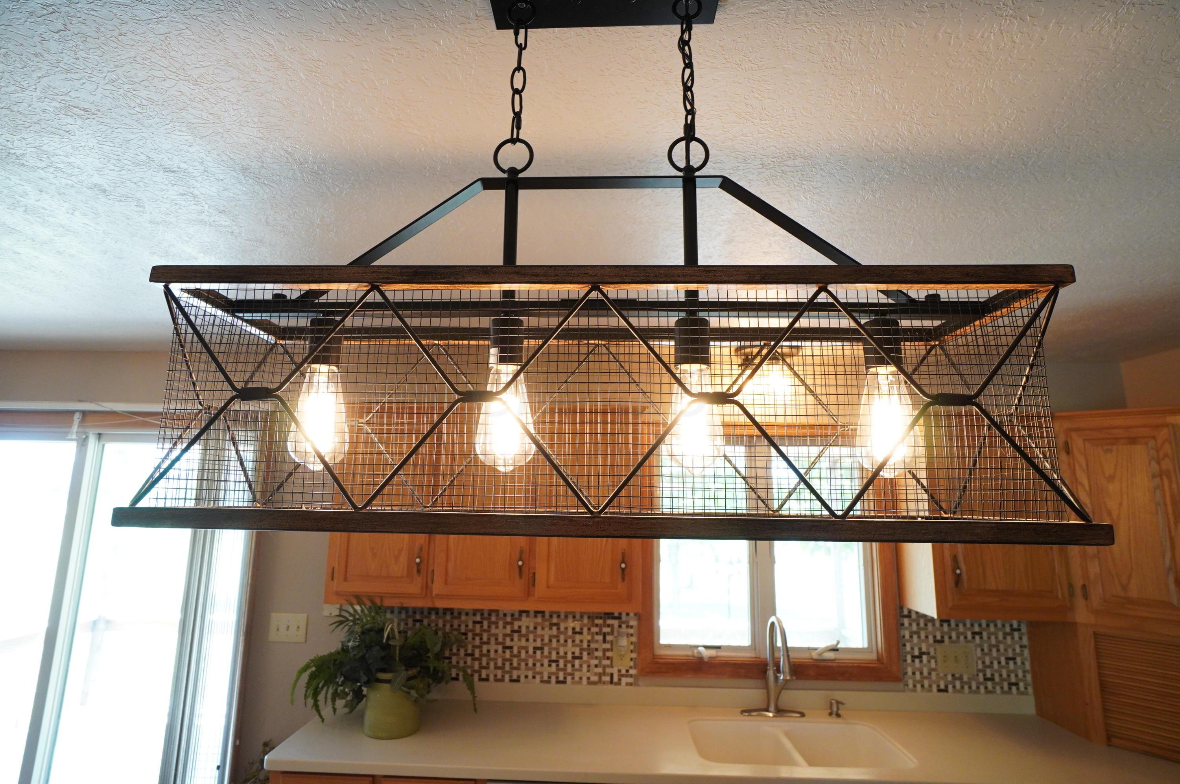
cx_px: 590
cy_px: 392
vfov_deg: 67.3
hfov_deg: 90.1
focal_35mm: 18
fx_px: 589
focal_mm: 12
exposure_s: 1/60
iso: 1600
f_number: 5.6
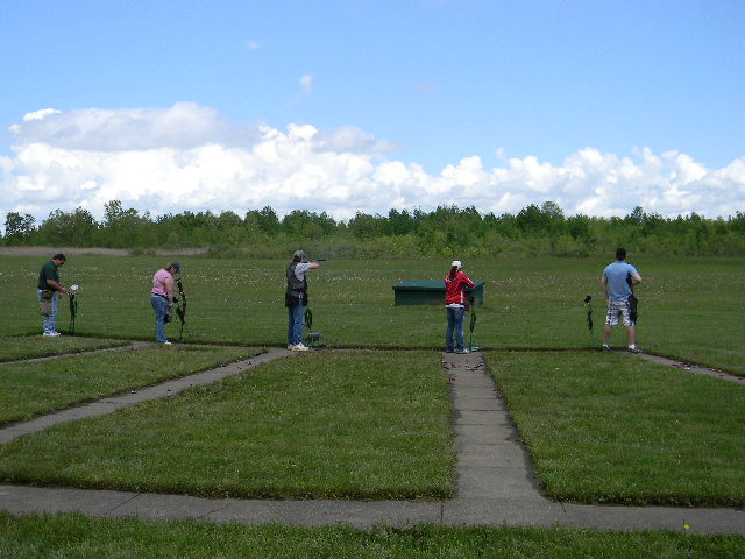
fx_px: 882
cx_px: 372
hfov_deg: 45.8
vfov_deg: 35.1
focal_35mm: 41
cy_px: 280
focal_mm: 7.3
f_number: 3.8
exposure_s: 1/728
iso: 80
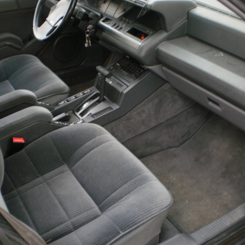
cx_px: 94
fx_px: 344
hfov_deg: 38.9
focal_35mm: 43
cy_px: 124
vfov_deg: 39.2
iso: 125
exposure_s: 1/10
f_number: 3.1
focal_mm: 6.3
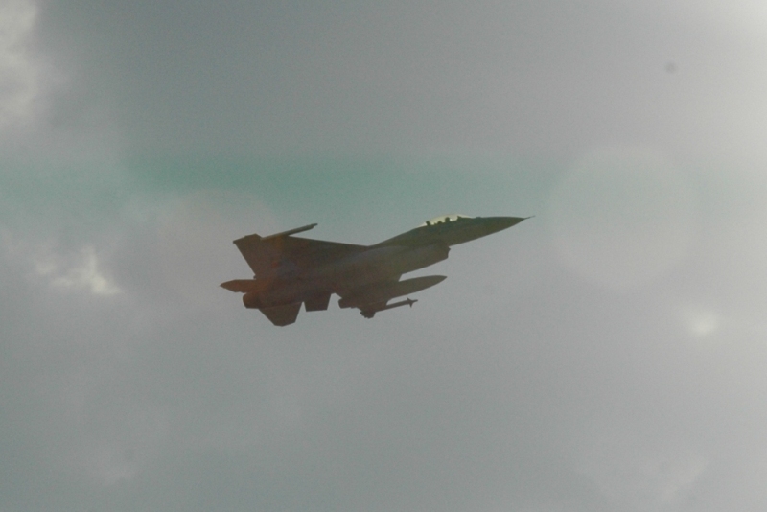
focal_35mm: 105
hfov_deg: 19.4
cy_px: 256
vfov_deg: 13.1
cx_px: 384
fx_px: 2238
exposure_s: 1/800
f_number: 14
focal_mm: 70
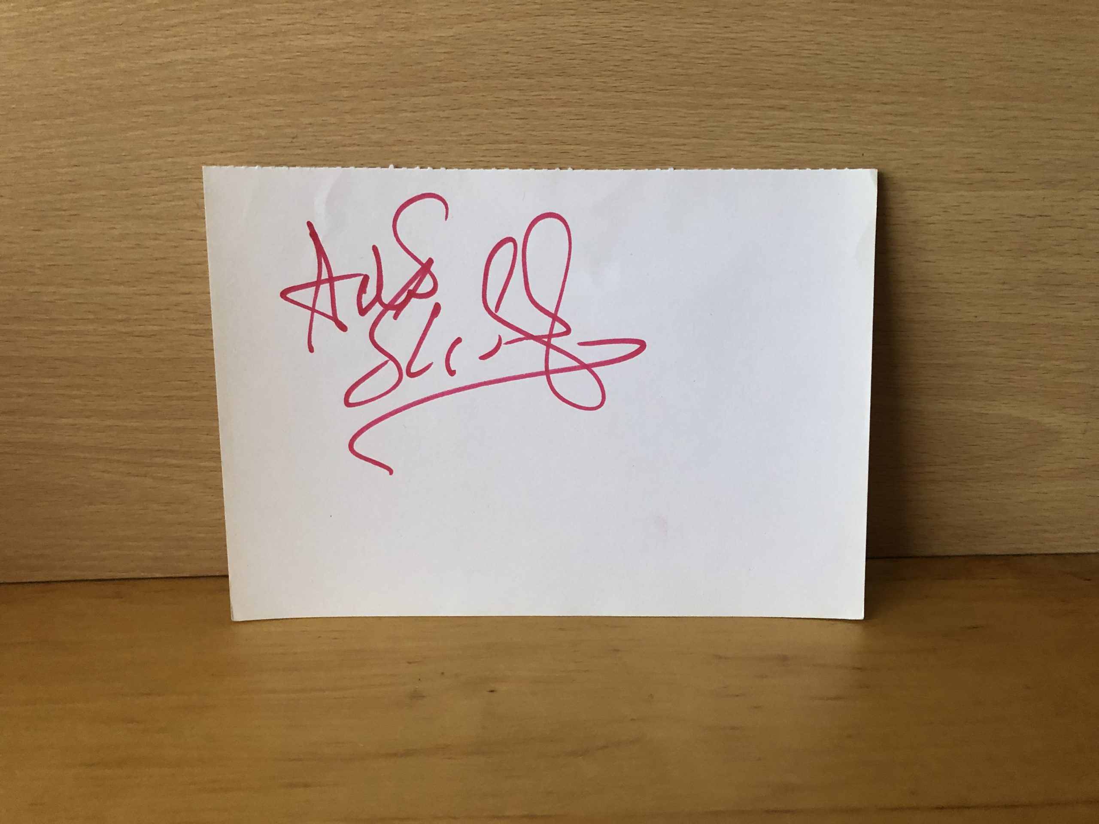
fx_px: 889
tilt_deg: -21.7
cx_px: 550
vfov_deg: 49.7
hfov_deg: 63.4
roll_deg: -0.6
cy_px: 412
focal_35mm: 28
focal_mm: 3.99
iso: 80
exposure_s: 1/15
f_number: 1.8
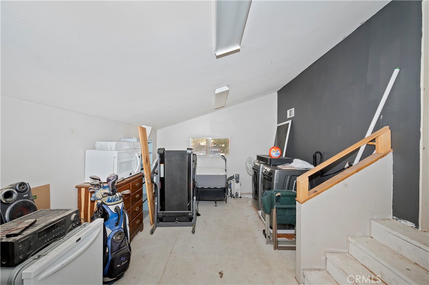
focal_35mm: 14
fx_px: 167
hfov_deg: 104.3
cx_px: 214
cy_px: 142
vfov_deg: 81.1
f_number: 8
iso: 400
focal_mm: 14
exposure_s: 1/20
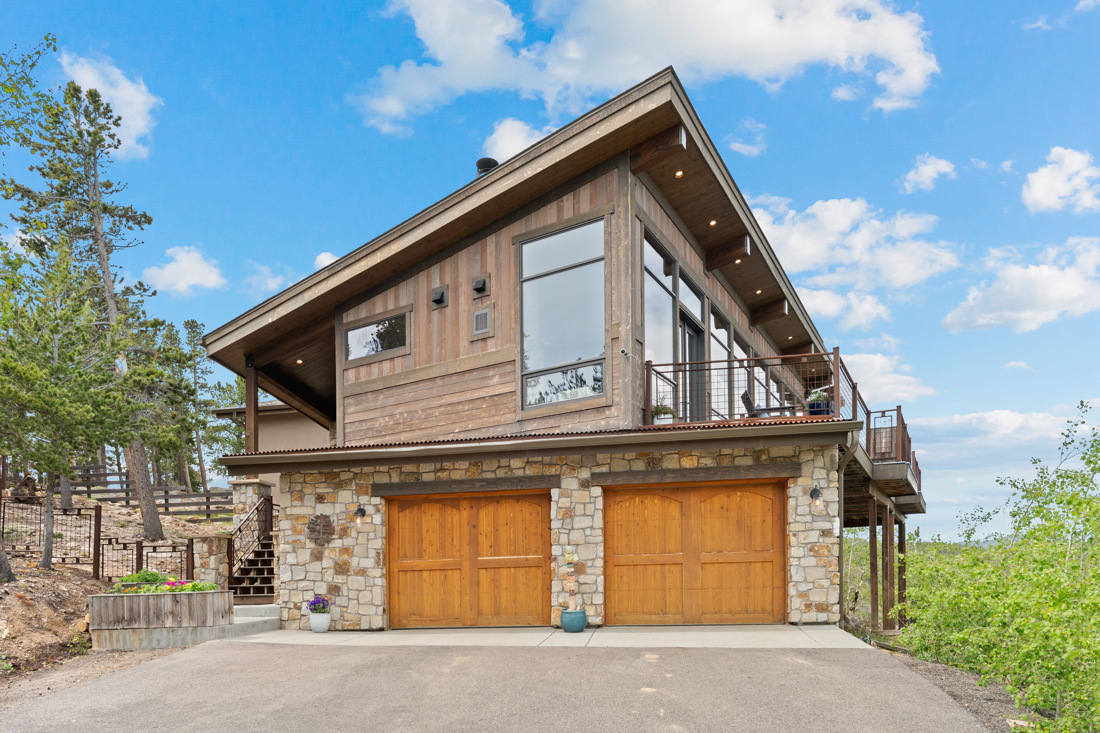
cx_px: 550
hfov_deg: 78.6
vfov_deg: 57.2
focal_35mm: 22
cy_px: 366
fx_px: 672
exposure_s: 1/320
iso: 800
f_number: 9
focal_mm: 22
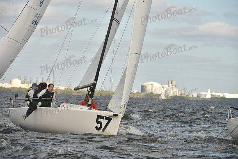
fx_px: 1653
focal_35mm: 250
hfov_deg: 8.2
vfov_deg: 5.5
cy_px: 80
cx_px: 119
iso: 320
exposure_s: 1/1000
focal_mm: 250
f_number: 7.1
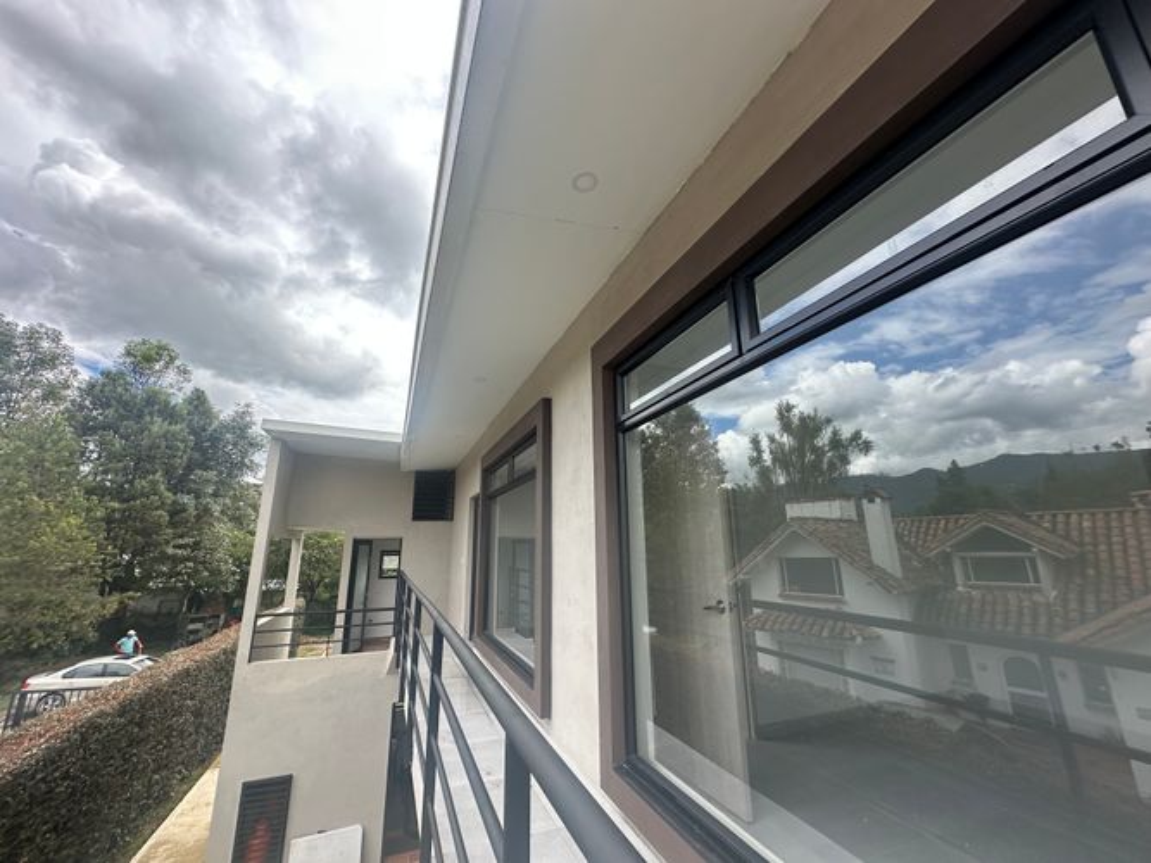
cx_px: 576
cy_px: 432
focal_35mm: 14
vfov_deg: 85.7
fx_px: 465
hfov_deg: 102.1
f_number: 2.2
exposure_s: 1/587
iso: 40
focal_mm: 2.22
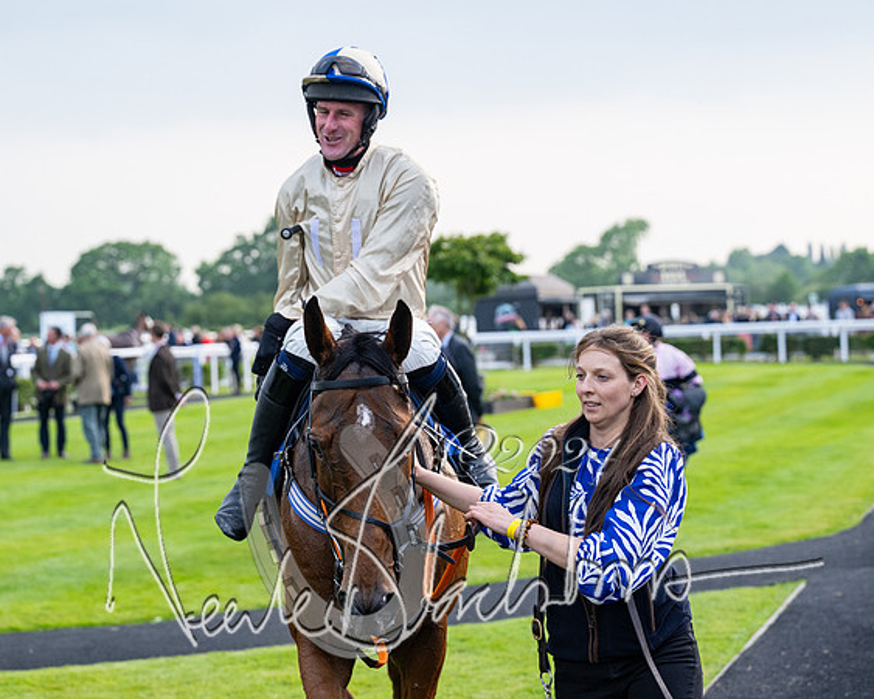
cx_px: 418
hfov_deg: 22.6
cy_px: 354
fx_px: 2184
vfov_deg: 18.2
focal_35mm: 84
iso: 800
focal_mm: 70
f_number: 4
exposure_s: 1/1250
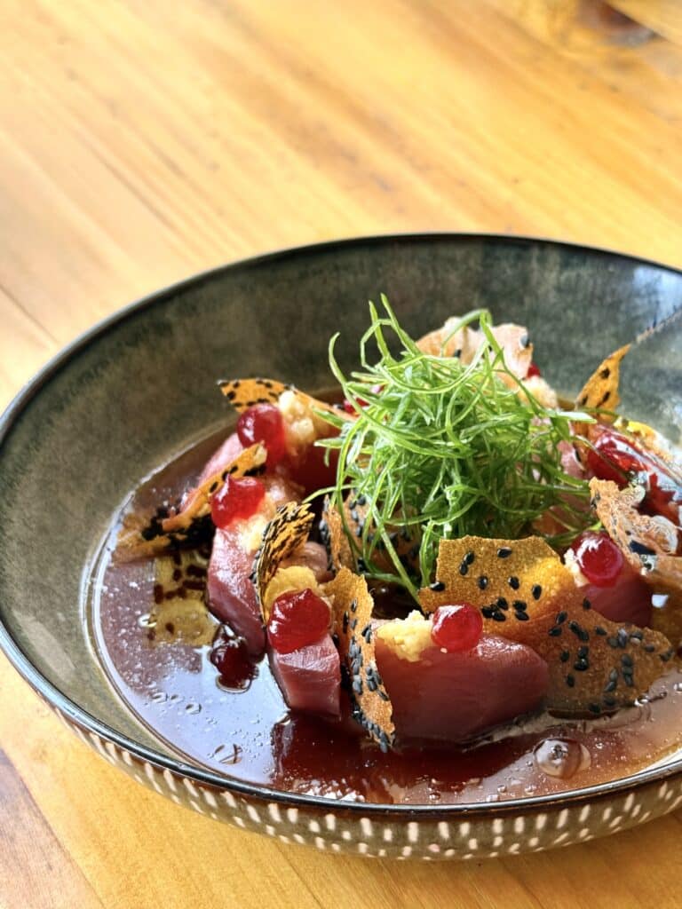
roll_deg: +0.4
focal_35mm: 48
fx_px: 1261
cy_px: 454
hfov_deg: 30.3
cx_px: 341
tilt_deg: -37.2
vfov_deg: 39.7
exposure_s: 1/136
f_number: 1.78
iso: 125
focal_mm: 6.76
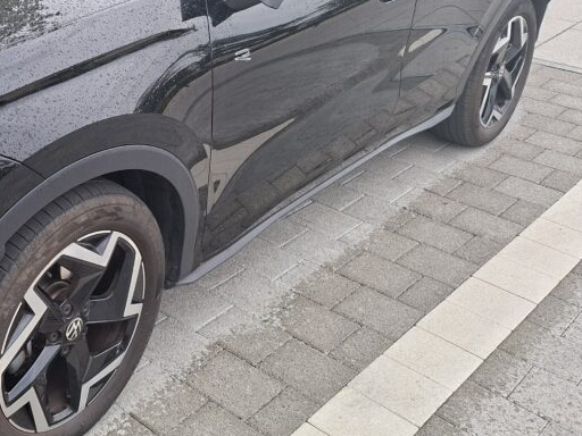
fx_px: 773
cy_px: 97
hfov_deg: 37.4
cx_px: 16
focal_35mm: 46
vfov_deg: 30.8
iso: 40
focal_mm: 5.54
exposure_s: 1/100
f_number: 1.8
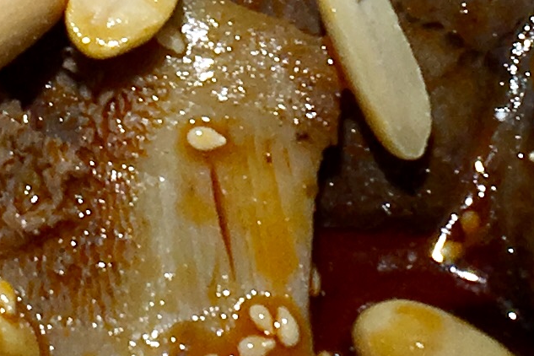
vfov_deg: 7.0
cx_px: 262
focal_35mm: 192
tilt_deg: -55.9
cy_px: -237
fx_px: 2848
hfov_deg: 10.7
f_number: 2.2
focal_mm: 4.15
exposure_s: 1/229
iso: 25
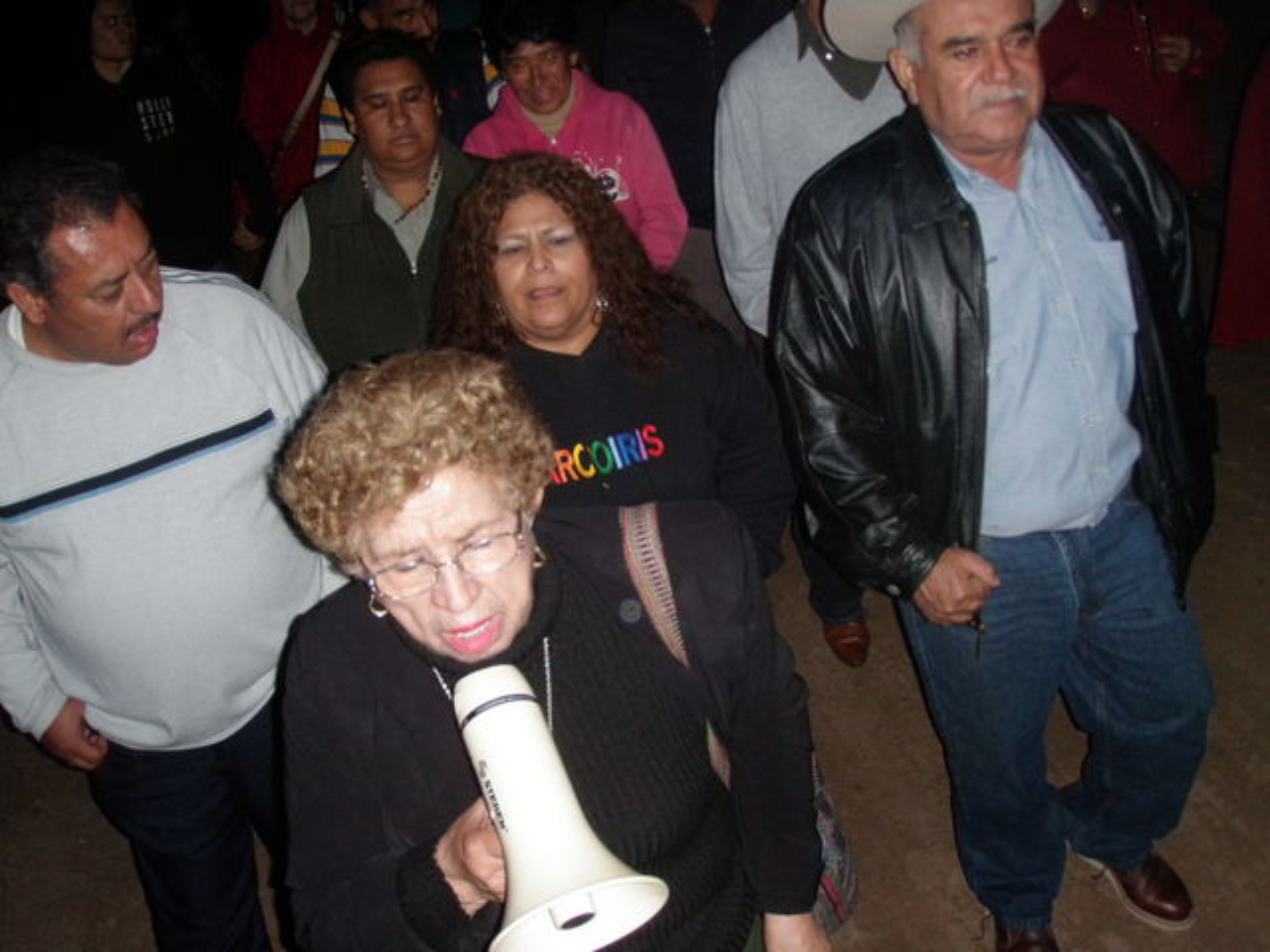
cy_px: 476
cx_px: 635
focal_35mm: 38
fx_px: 1394
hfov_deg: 49.0
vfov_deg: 37.7
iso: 250
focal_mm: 6.7
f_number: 3.5
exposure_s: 1/30
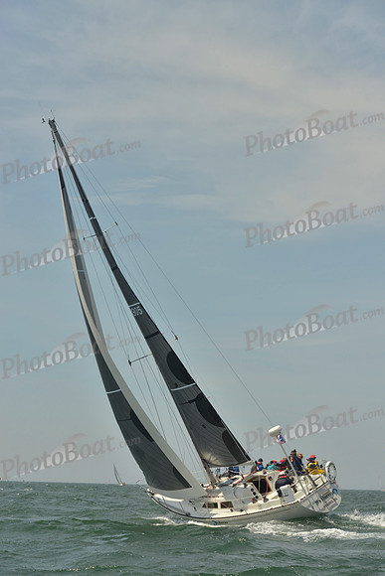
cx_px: 192
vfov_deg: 28.8
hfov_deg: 19.5
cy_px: 288
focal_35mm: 70
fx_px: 1122
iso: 200
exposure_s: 1/1250
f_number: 8
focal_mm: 70
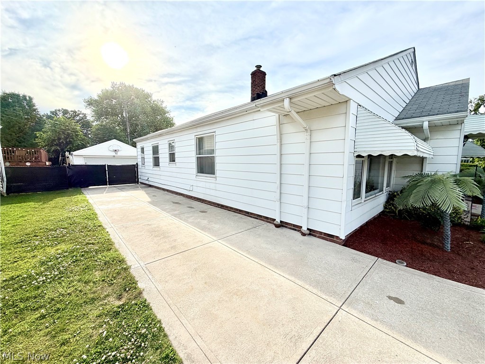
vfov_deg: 85.7
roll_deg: -0.5
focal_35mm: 14
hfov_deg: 102.1
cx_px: 242
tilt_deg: -4.3
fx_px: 196
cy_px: 182
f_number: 2.2
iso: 32
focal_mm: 2.22
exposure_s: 1/1167
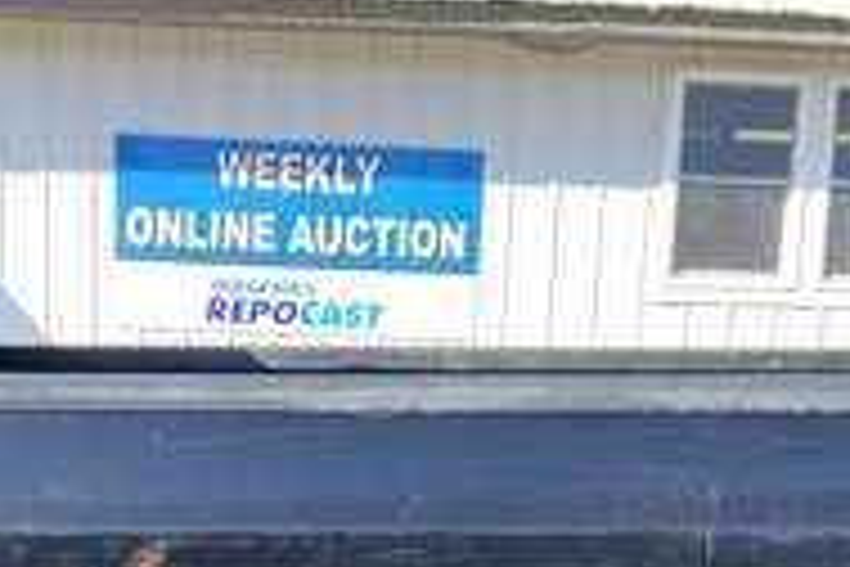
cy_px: 630
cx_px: 319
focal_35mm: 64
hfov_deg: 31.3
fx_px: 1511
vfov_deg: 20.2
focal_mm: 3
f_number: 1.8
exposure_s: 1/391
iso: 25
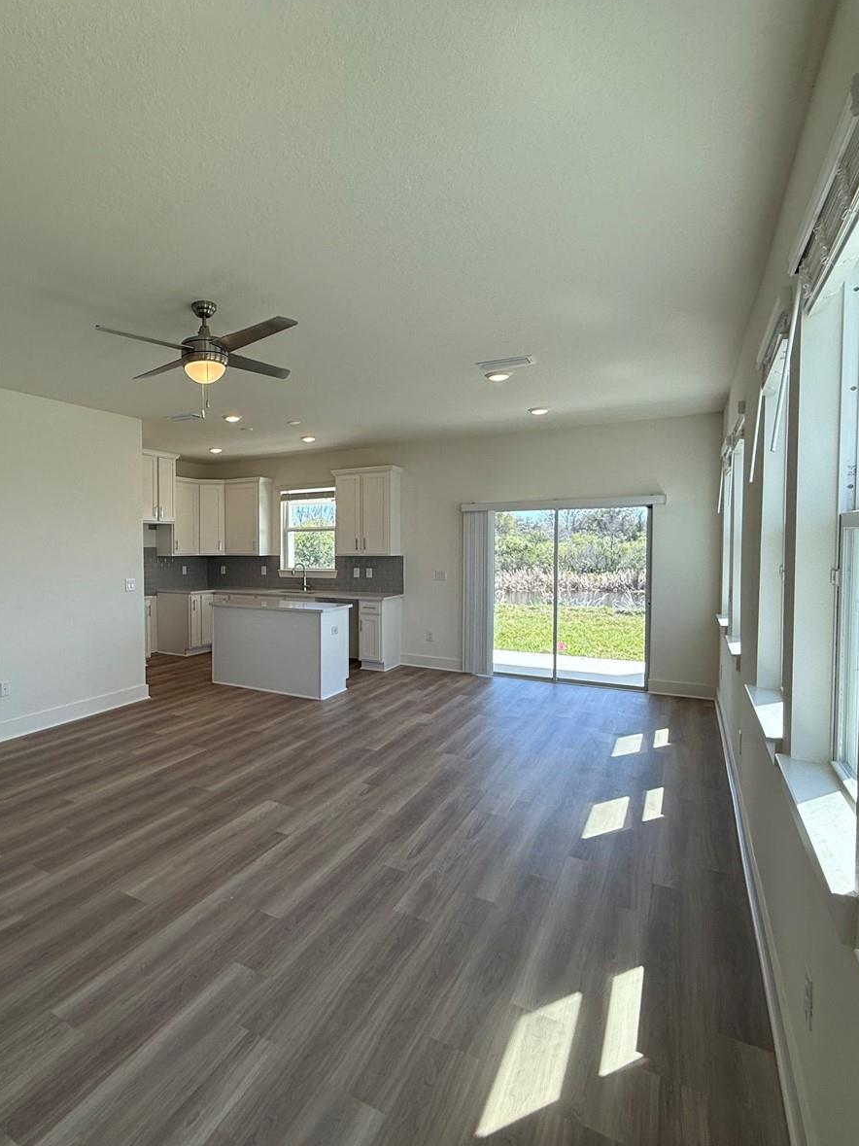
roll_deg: +0.0
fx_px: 629
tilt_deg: -2.6
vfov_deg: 84.7
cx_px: 245
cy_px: 571
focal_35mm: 19
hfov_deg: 65.6
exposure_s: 1/318
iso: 64
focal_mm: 2.22
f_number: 2.2
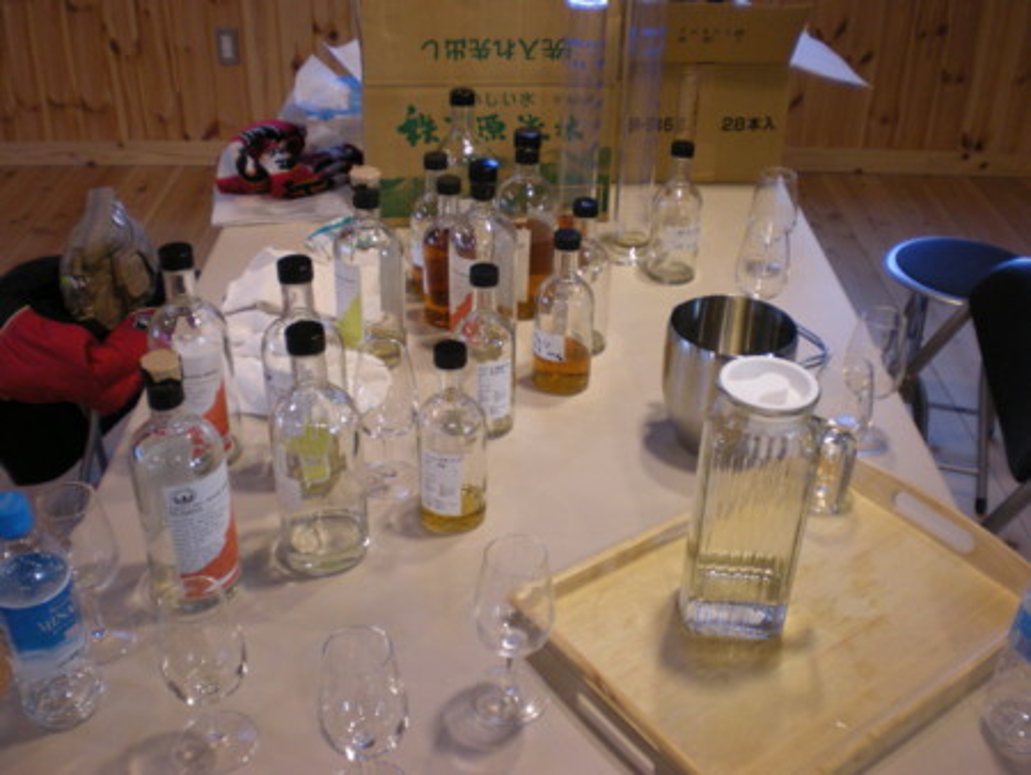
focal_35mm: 38
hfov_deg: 49.0
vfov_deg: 37.8
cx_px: 516
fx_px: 1132
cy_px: 388
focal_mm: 6.3
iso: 200
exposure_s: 1/46.1
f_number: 3.1
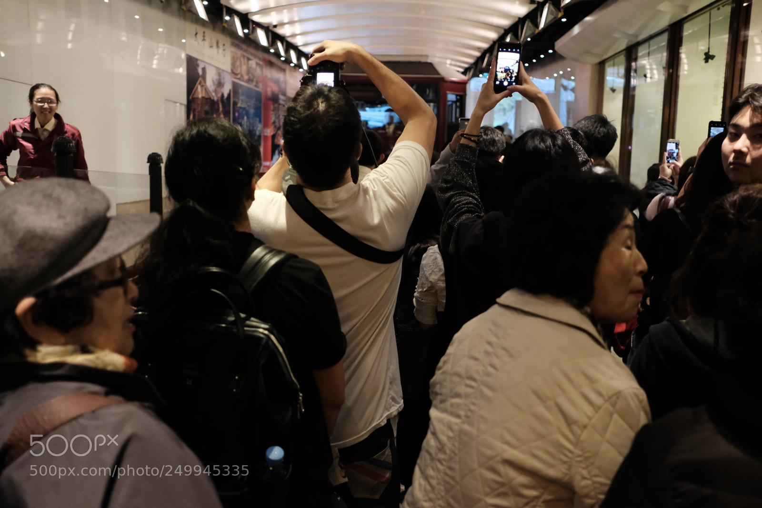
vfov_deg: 37.9
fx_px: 741
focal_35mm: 35
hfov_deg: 54.4
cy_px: 254
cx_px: 381
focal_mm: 23
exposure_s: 1/125
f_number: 2
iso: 3200
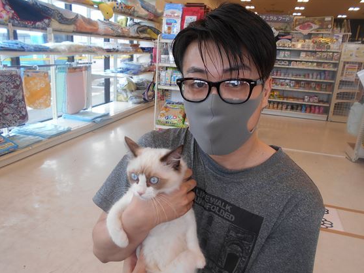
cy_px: 145
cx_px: 184
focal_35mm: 28
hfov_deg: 63.4
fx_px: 294
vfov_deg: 49.7
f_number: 3.2
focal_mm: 4.6
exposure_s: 1/80
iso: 80
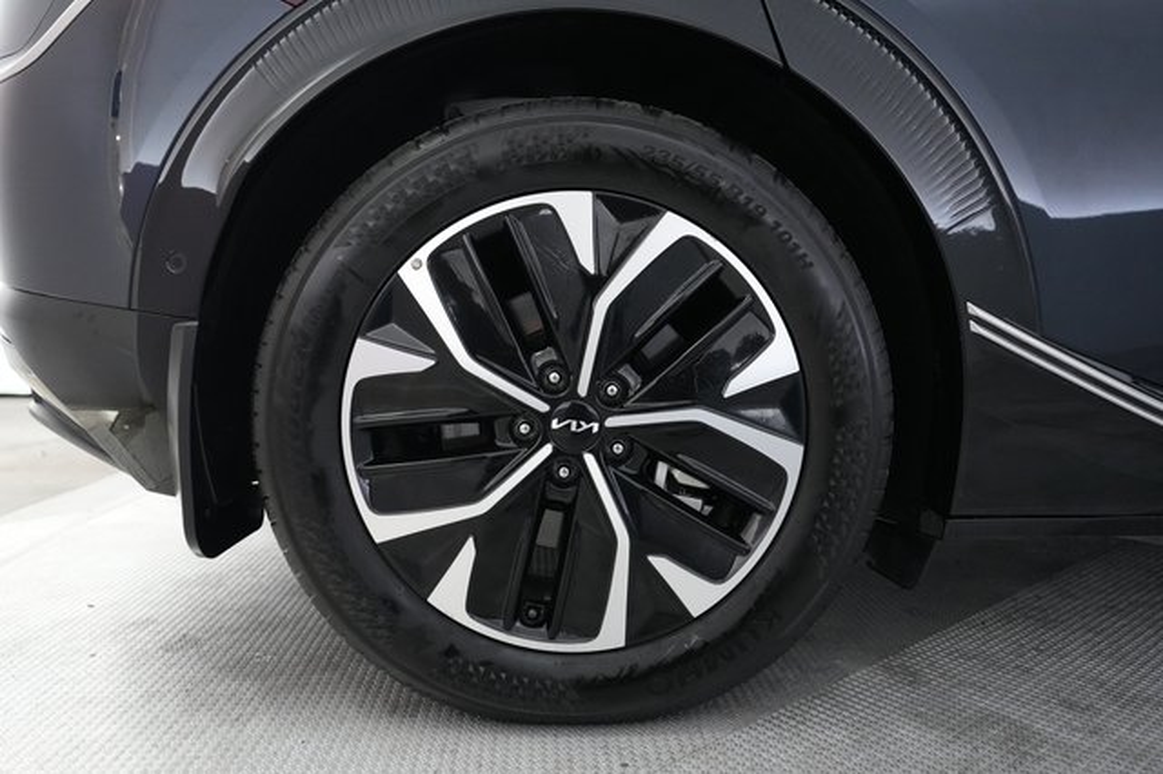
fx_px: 775
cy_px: 387
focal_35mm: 24
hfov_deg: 73.8
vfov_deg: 53.1
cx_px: 582
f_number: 2.8
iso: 5000
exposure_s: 1/160
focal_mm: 24
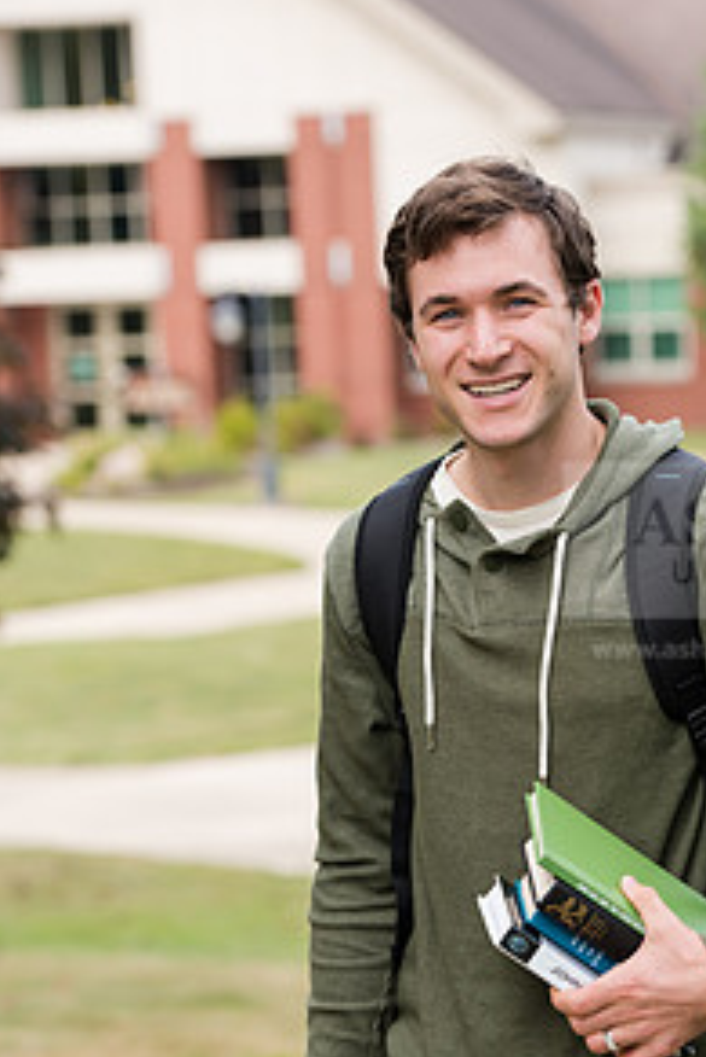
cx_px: 507
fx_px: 4524
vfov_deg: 13.3
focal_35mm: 154
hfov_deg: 8.9
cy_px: 688
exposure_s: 1/400
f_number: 4.5
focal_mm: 100
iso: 250
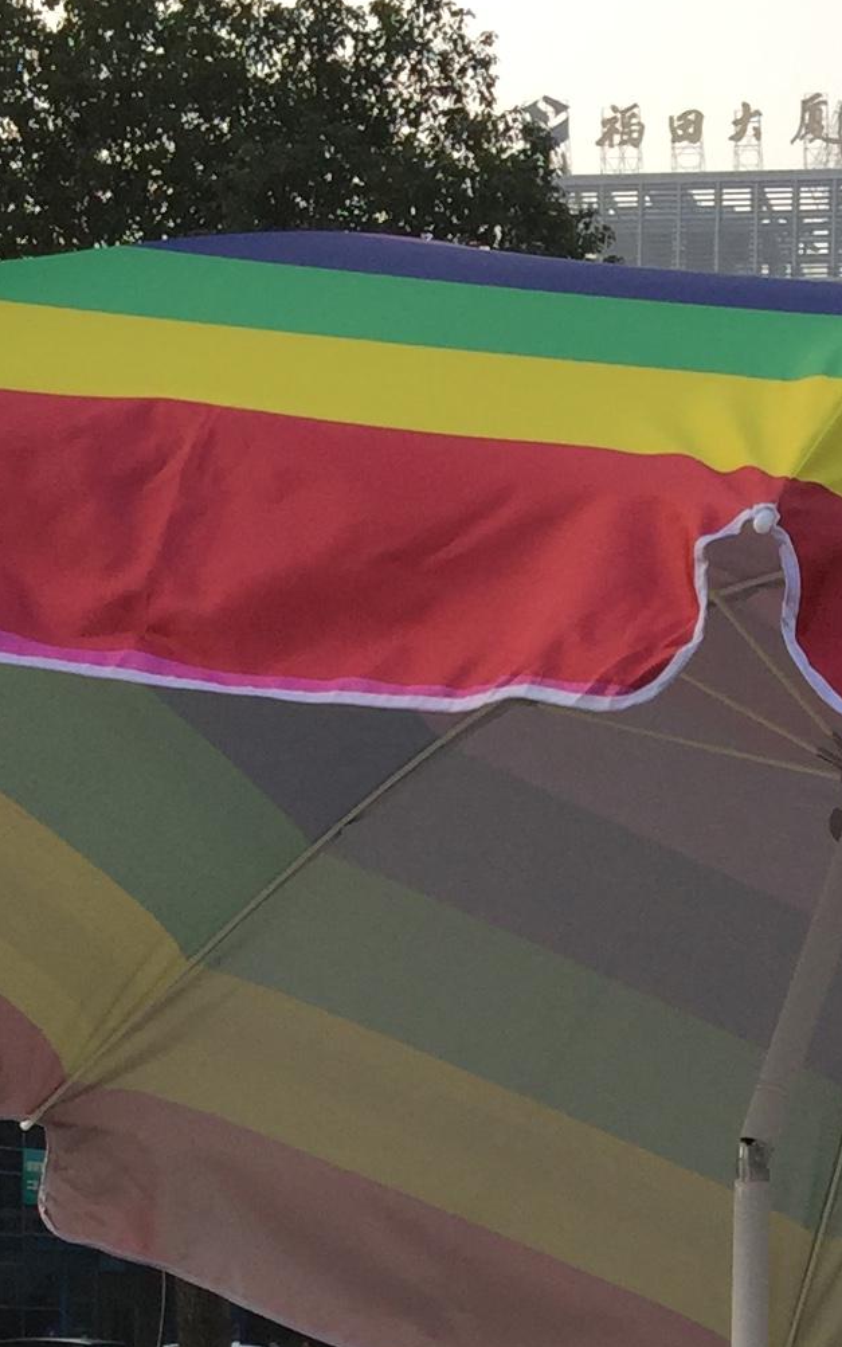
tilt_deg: -3.7
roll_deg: -1.2
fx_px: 3671
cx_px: 800
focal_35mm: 100
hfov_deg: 12.9
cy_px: 1641
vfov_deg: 19.5
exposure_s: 1/628
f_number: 2.2
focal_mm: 4.15
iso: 32
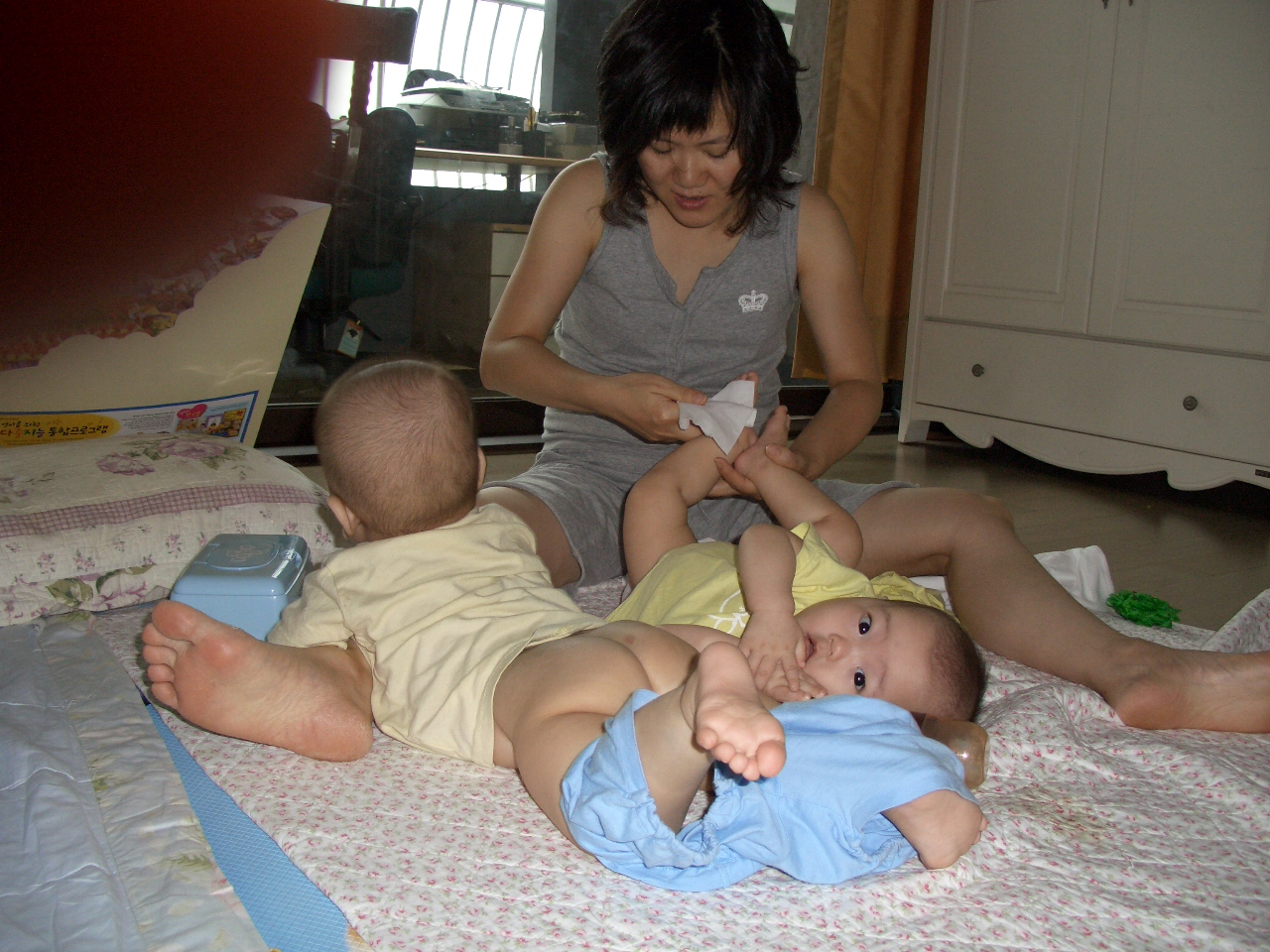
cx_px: 635
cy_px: 476
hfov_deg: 55.4
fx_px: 1211
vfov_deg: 42.9
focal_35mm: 33
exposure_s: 1/60
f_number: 2.8
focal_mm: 7.1
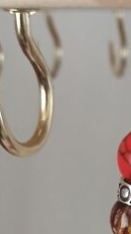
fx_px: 618
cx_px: 184
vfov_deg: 19.9
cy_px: 290
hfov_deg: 11.7
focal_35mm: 100
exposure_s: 1/33.3
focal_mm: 3.98
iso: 250
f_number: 1.8
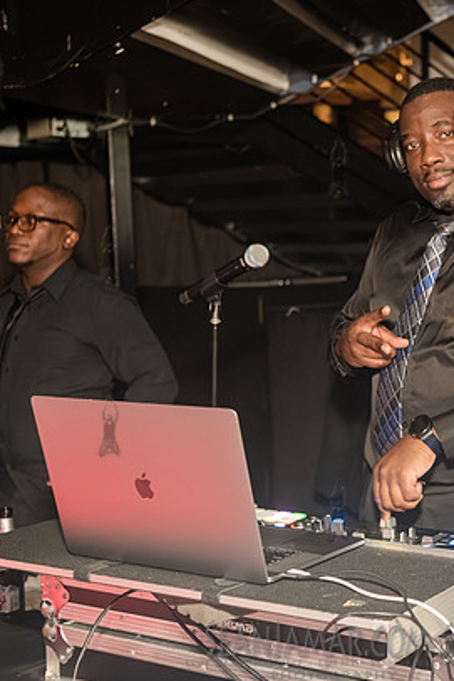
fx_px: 1077
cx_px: 405
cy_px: 312
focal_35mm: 57
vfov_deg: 35.0
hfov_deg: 23.2
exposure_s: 1/250
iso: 8000
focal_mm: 35
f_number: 3.2
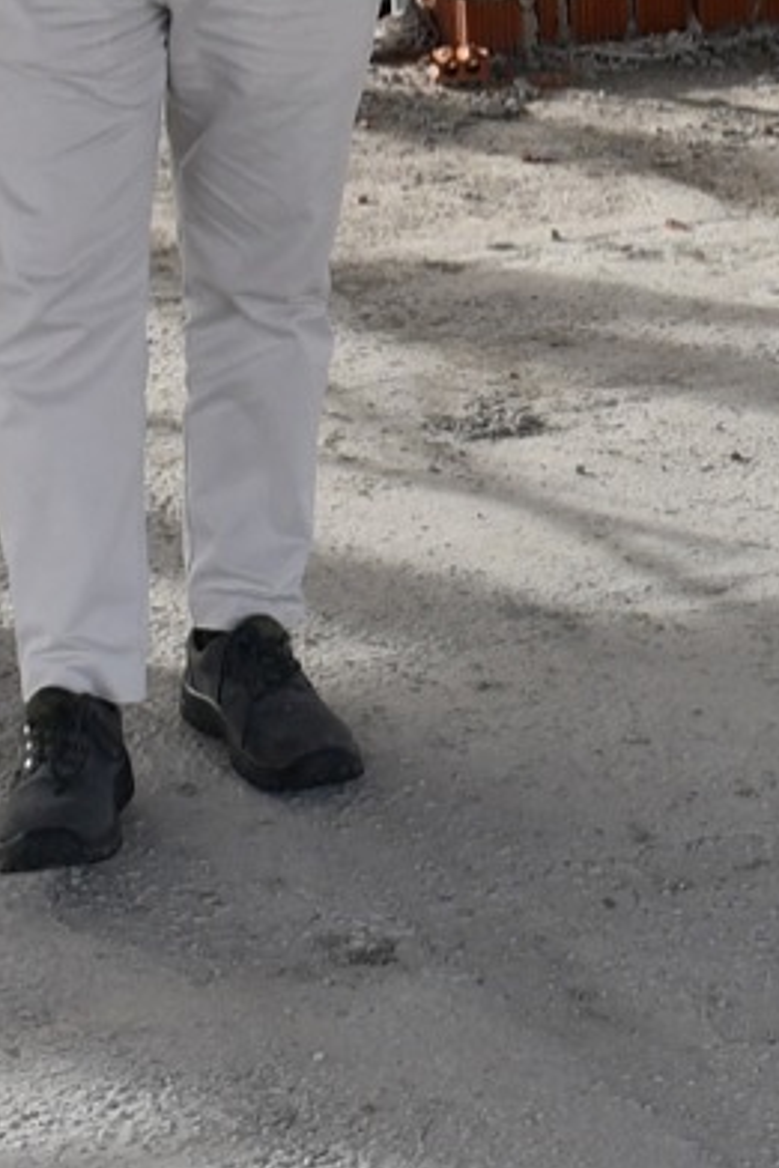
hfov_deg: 9.8
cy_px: -79
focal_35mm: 138
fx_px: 4475
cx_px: 925
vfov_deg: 14.5
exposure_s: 1/250
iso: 320
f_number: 5.6
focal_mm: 18
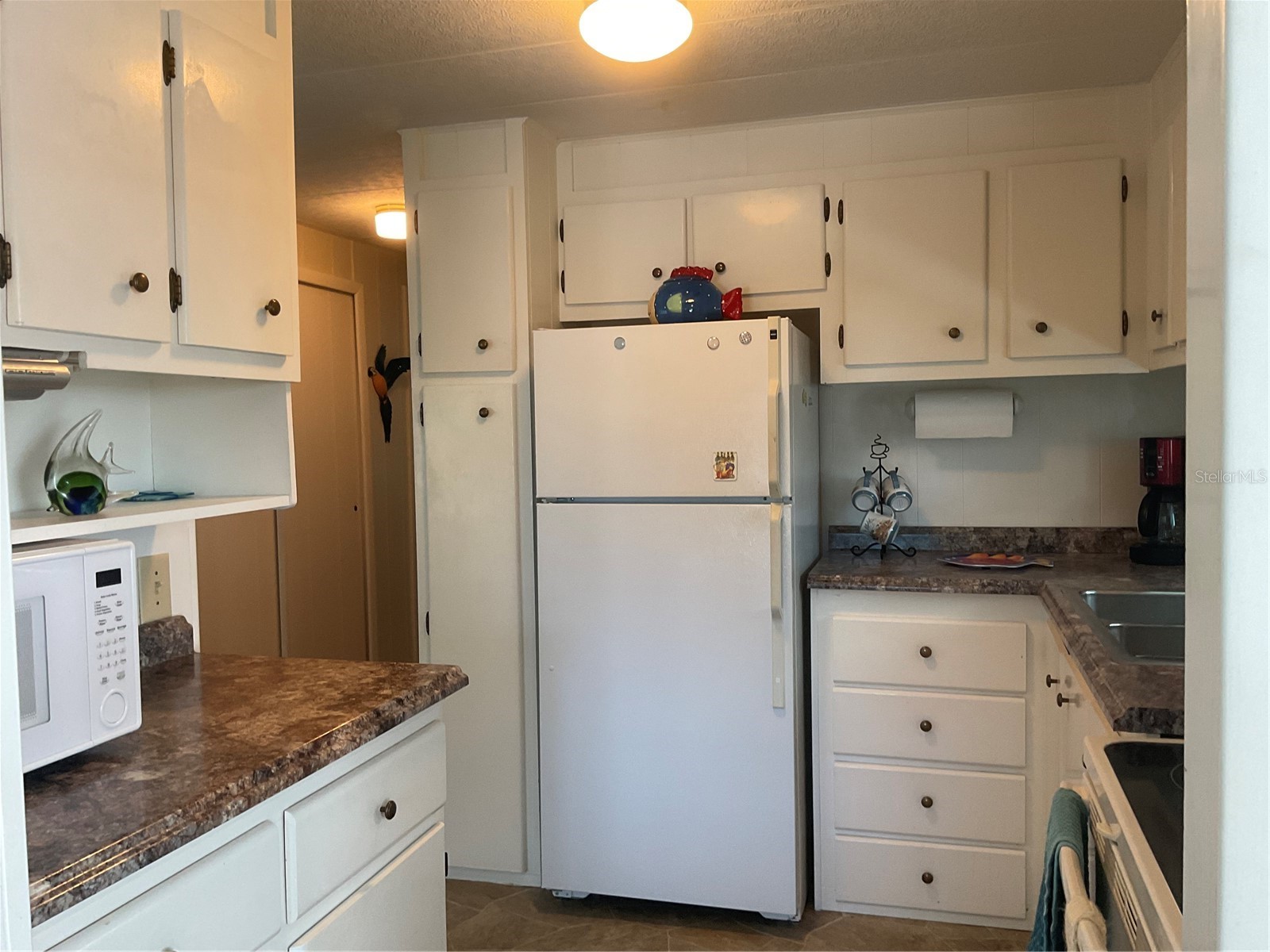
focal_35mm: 29
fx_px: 1064
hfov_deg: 61.7
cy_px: 476
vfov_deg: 48.2
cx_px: 635
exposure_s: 1/60
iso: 80
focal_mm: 3
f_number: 1.8
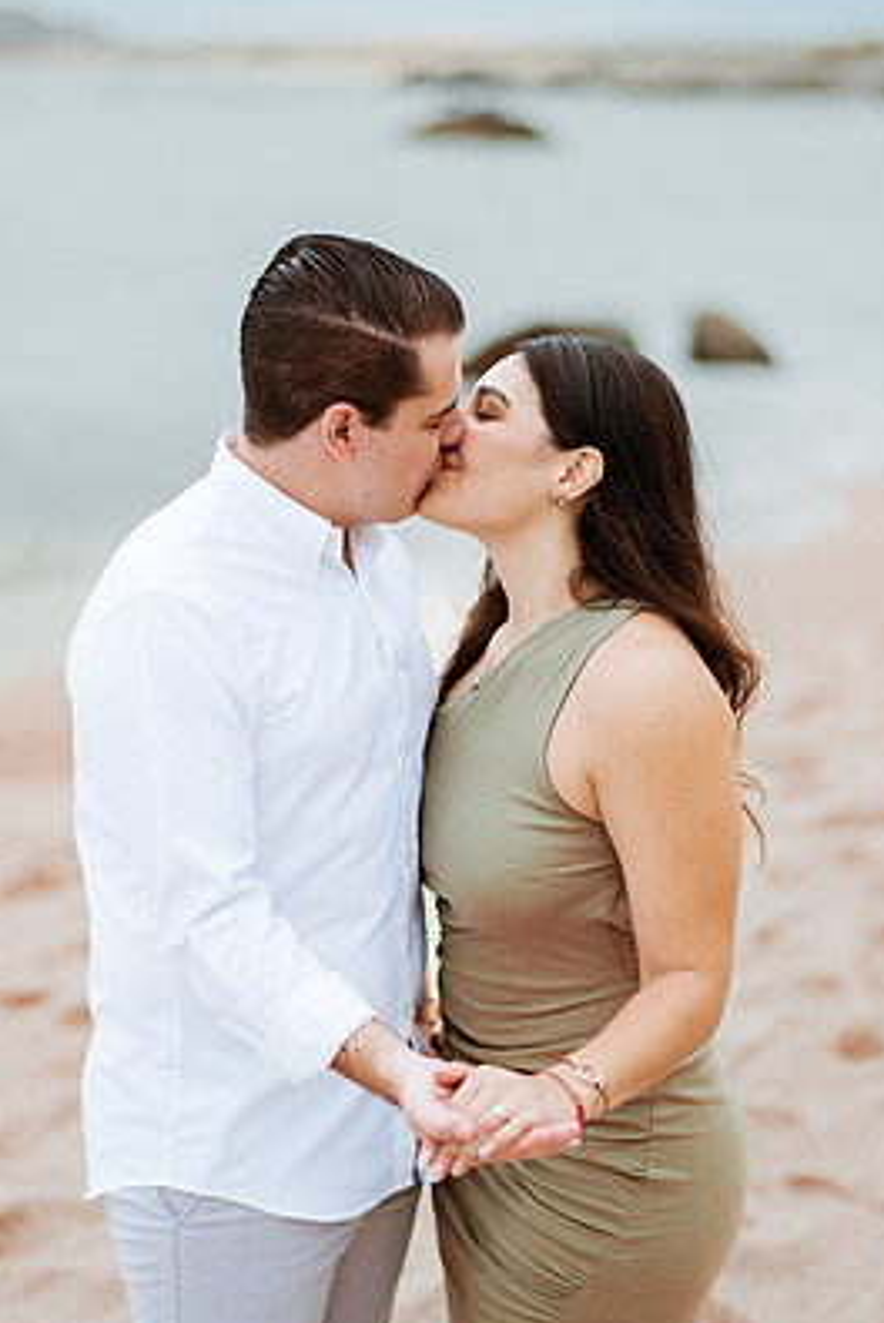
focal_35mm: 66
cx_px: 445
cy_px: 600
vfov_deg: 30.5
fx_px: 2427
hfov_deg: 20.6
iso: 125
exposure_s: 1/1000
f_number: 1.4
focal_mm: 58
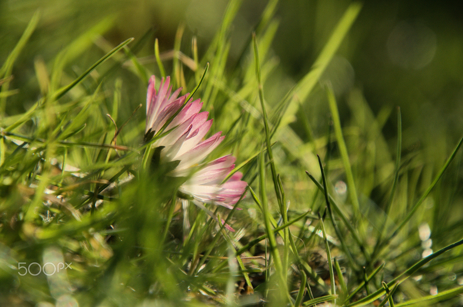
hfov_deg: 4.6
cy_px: 154
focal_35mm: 450
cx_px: 232
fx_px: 5781
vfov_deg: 3.0
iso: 200
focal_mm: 300
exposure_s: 1/400
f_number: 11
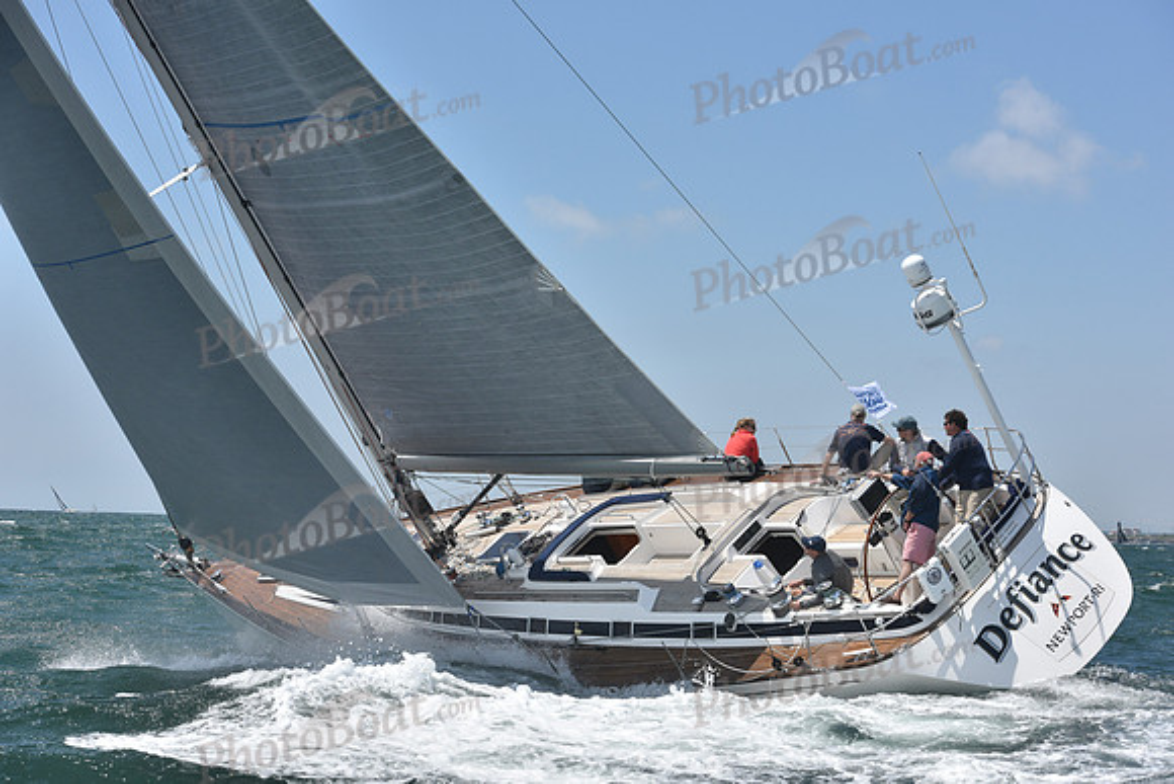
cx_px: 587
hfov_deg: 28.8
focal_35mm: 70
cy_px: 392
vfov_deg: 19.5
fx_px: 2283
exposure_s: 1/1250
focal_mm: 70
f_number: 7.1
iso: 250
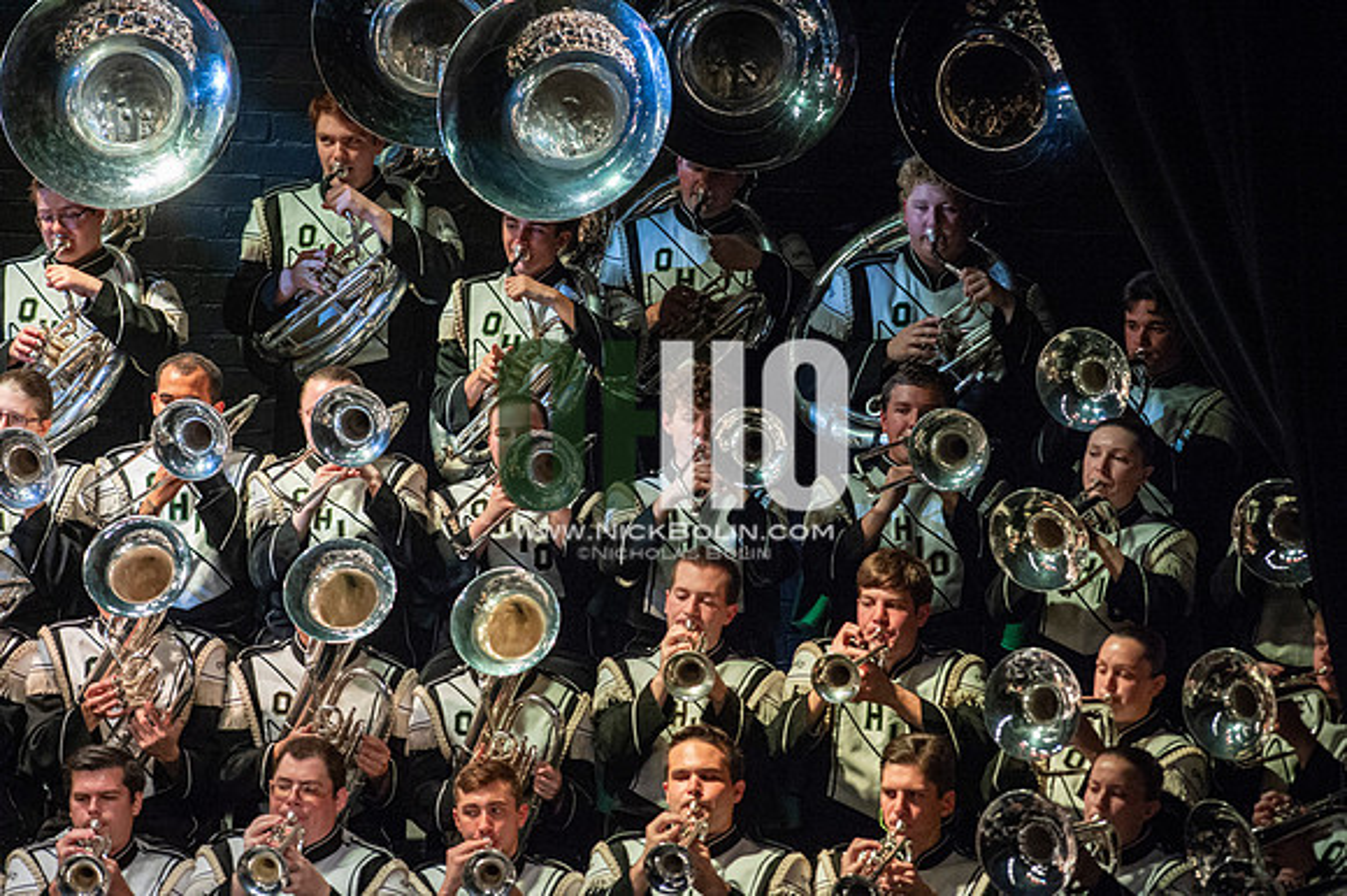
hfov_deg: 6.9
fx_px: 11218
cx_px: 674
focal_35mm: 300
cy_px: 448
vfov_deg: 4.6
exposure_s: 1/400
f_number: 5.6
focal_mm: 300
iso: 5000
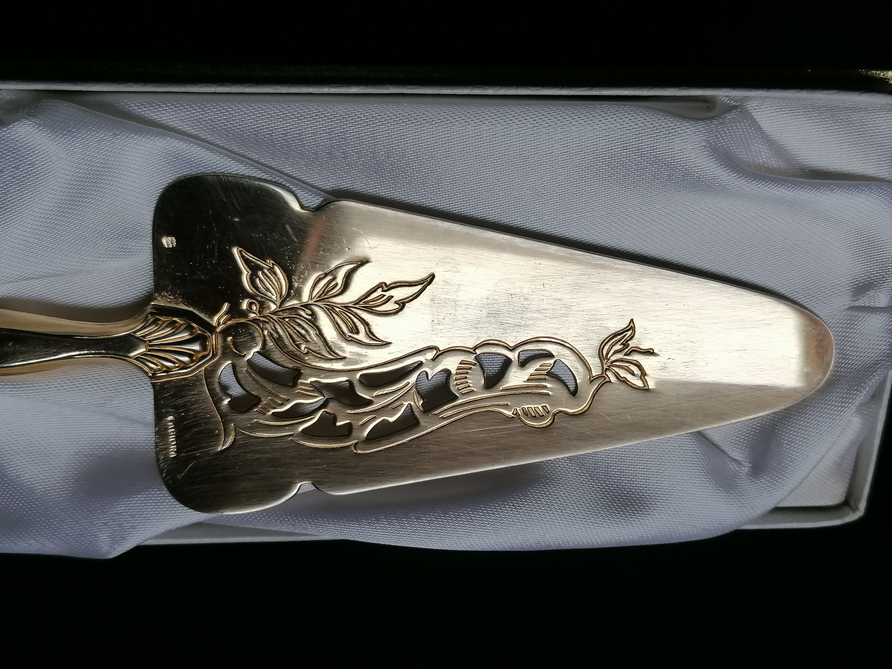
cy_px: 334
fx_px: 979
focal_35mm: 38
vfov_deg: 37.7
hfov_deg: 49.0
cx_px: 446
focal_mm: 4.75
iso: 64
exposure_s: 1/90
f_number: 1.8
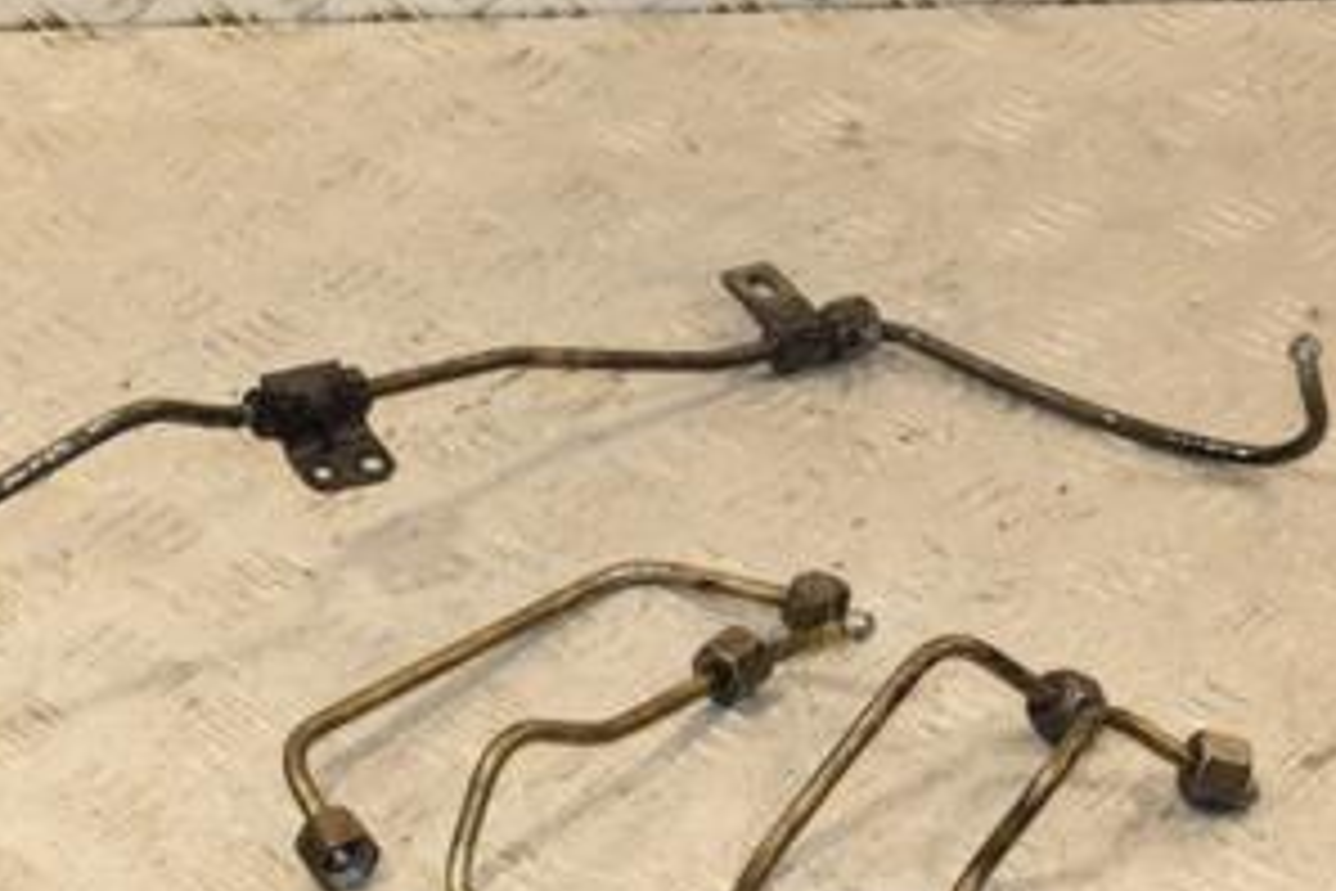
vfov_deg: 15.0
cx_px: 400
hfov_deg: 22.2
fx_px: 3377
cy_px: 518
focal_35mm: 91
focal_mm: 30
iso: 800
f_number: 6.3
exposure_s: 1/200
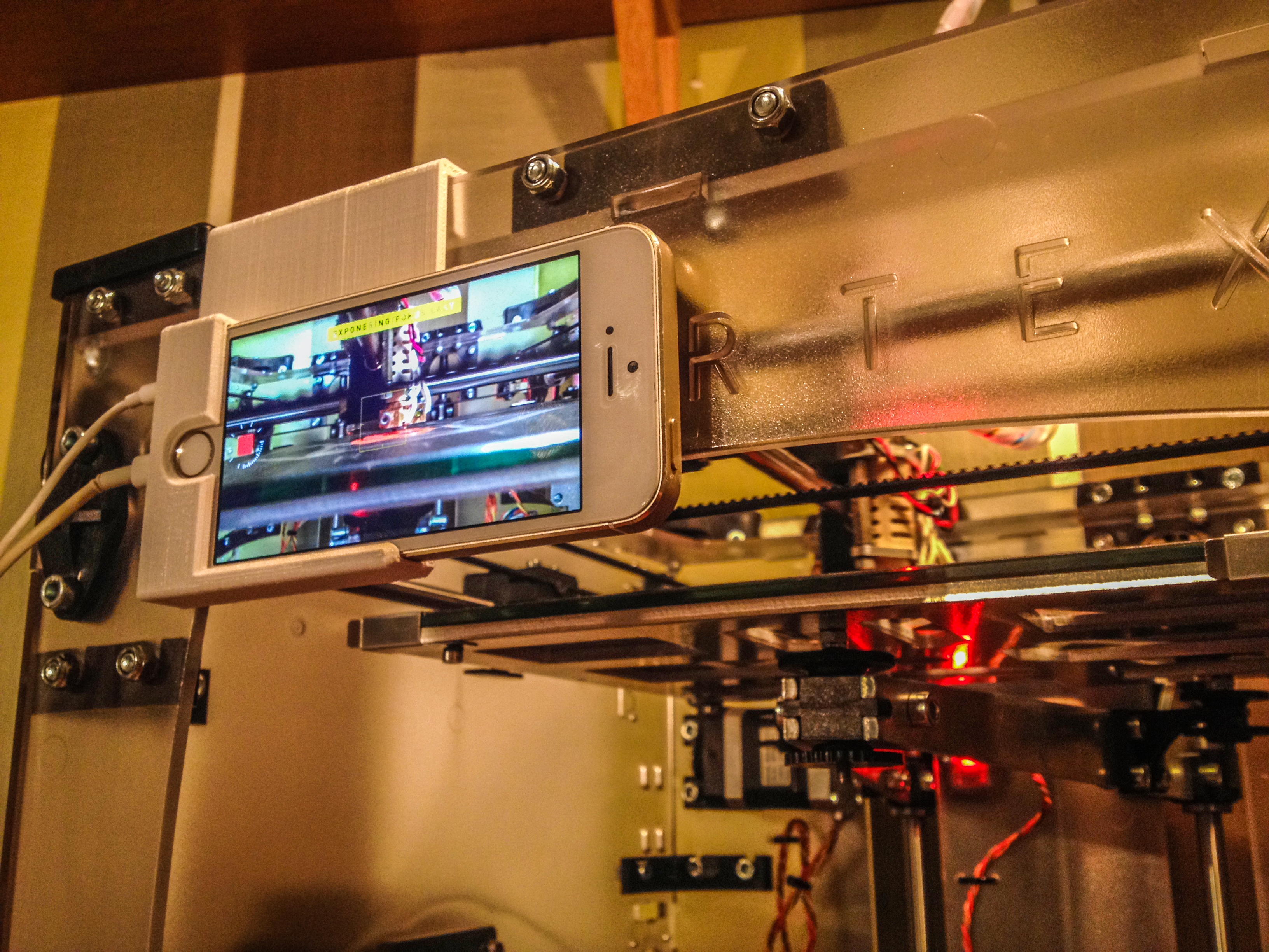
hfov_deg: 52.6
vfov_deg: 40.7
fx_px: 1283
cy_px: 476
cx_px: 634
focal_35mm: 35
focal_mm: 4.28
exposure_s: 1/20
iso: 100
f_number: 2.4
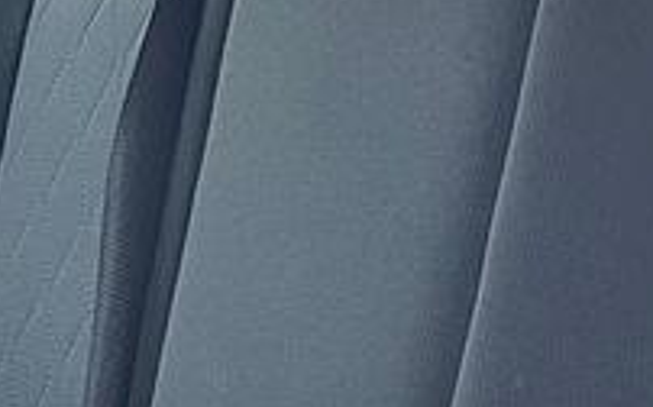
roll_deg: +9.8
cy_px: 129
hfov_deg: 12.0
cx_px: 181
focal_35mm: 175
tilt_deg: -11.8
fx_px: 3113
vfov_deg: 7.5
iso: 320
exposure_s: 1/60
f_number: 1.6
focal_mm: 4.2
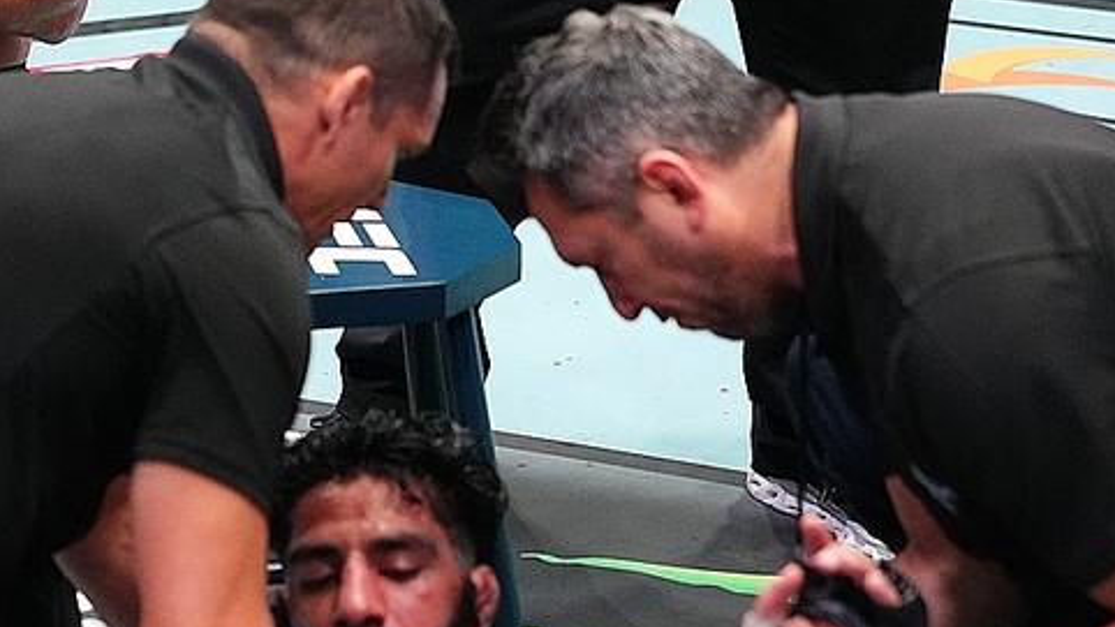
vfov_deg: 10.7
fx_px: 3341
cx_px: 134
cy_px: 162
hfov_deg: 18.7
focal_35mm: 113
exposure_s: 1/1250
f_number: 2.2
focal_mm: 52
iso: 6400
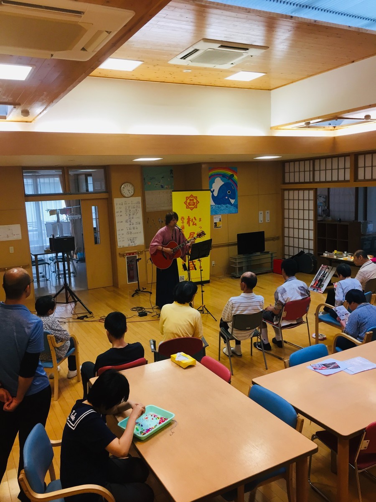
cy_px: 251
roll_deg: +3.3
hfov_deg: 48.2
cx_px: 188
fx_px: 420
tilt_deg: -8.2
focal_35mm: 29
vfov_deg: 61.7
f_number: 2.2
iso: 32
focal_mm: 4.15
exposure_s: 1/30
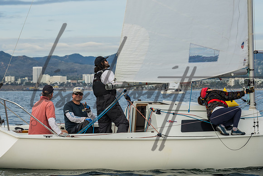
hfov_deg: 14.3
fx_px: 1047
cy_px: 55
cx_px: 84
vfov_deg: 9.6
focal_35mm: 143
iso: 100
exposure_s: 1/1000
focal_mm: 98
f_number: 6.3
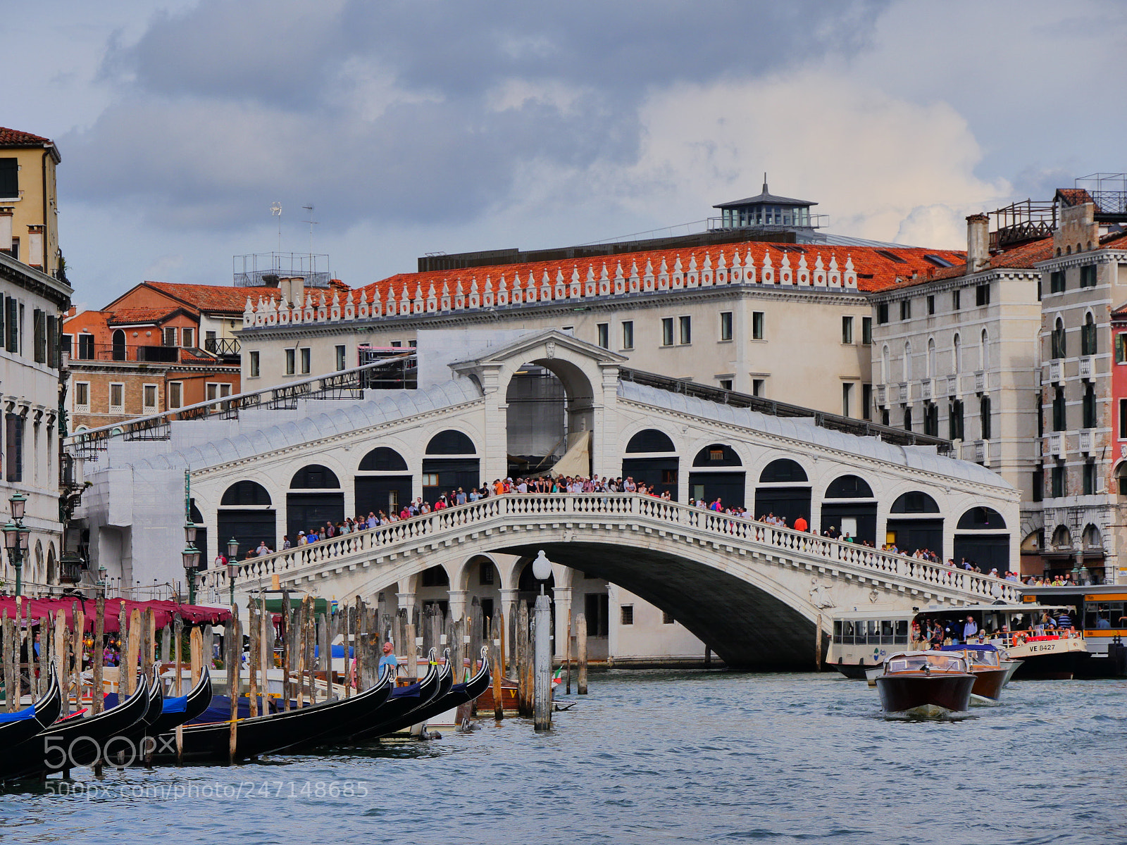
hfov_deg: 11.8
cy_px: 422
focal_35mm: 168
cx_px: 564
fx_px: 5470
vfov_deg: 8.8
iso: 800
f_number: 8
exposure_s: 1/800
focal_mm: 84
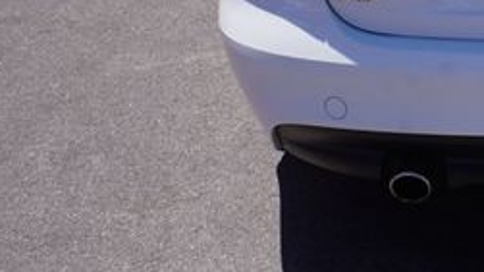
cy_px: -87
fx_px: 1026
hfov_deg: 24.7
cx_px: 530
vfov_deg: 14.4
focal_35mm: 80
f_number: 14
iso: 100
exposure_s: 1/100
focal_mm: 20
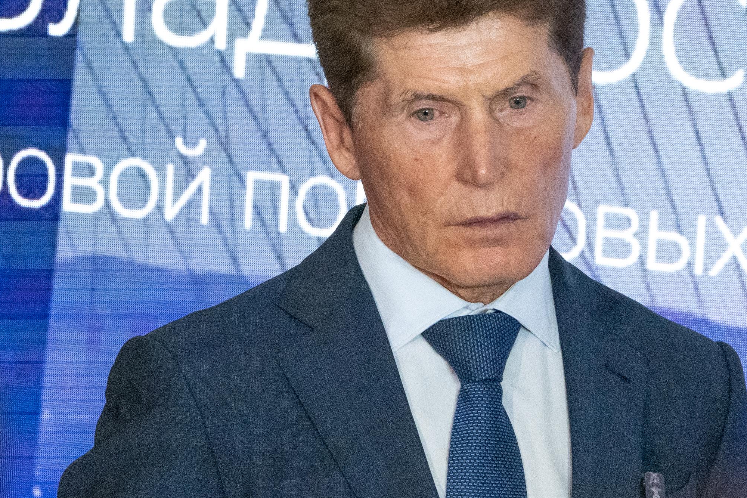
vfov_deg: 4.9
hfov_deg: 7.4
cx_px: 204
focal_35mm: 278
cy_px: 252
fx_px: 5768
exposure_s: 1/500
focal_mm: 90
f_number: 6.3
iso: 6400
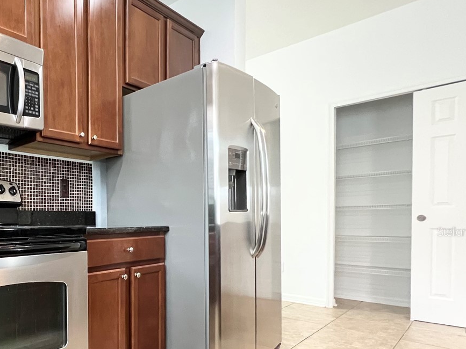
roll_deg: +0.2
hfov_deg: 61.8
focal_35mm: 24
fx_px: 323
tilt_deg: -1.9
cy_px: 231
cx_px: 58
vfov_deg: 55.7
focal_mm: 1.57
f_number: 1.8
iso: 640
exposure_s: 1/60
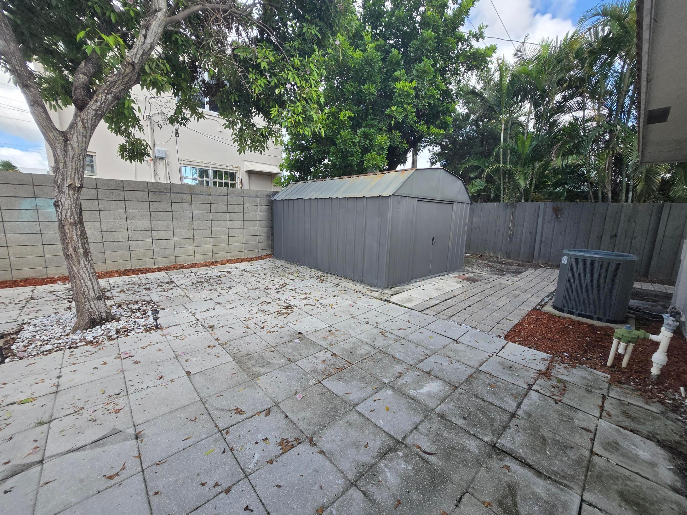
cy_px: 258
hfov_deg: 106.2
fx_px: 258
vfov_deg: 89.9
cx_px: 344
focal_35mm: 13
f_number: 2.2
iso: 25
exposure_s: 1/423
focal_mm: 1.7
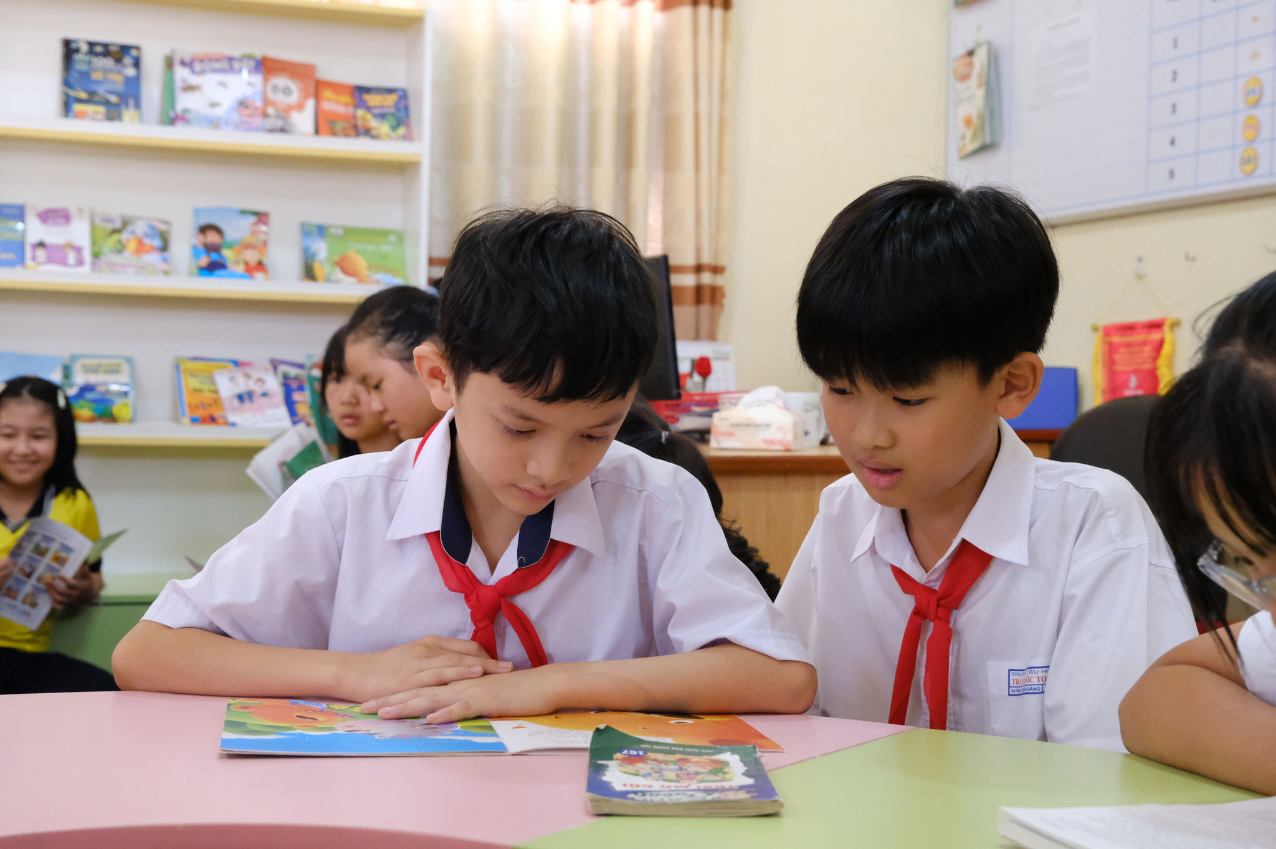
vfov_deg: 27.5
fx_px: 1735
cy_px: 424
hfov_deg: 40.4
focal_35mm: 49
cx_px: 638
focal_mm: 32.5
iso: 8000
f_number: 5
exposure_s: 1/250
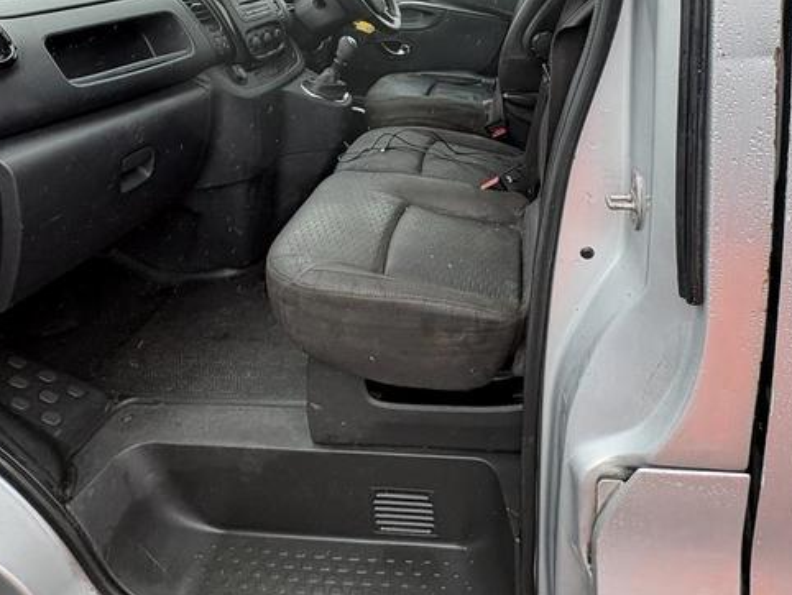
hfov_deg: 67.0
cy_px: 100
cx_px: 447
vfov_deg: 49.3
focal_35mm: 26
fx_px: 595
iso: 40
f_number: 2.2
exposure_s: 1/101
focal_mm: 2.22
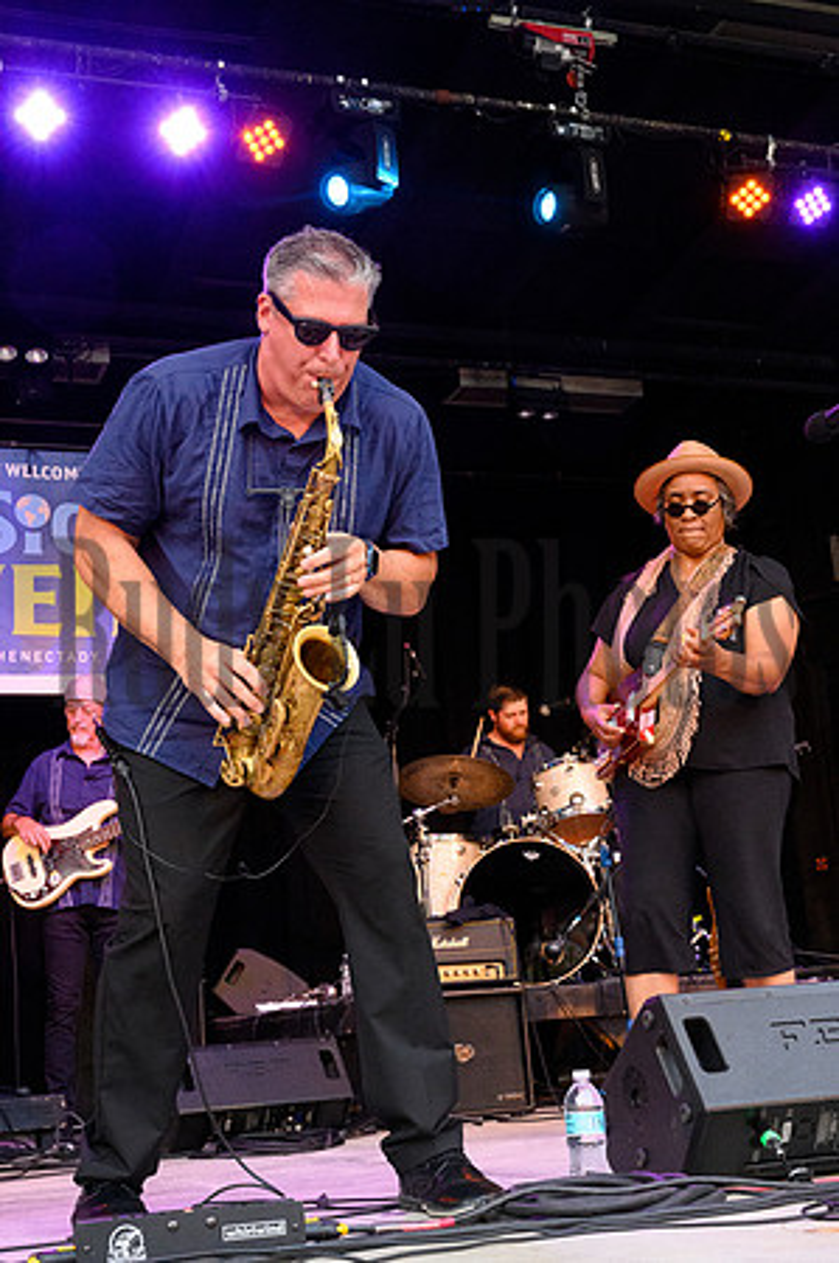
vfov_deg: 40.4
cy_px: 632
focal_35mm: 49
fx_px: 1717
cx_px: 420
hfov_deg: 27.5
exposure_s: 1/200
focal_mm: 49
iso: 12800
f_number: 11
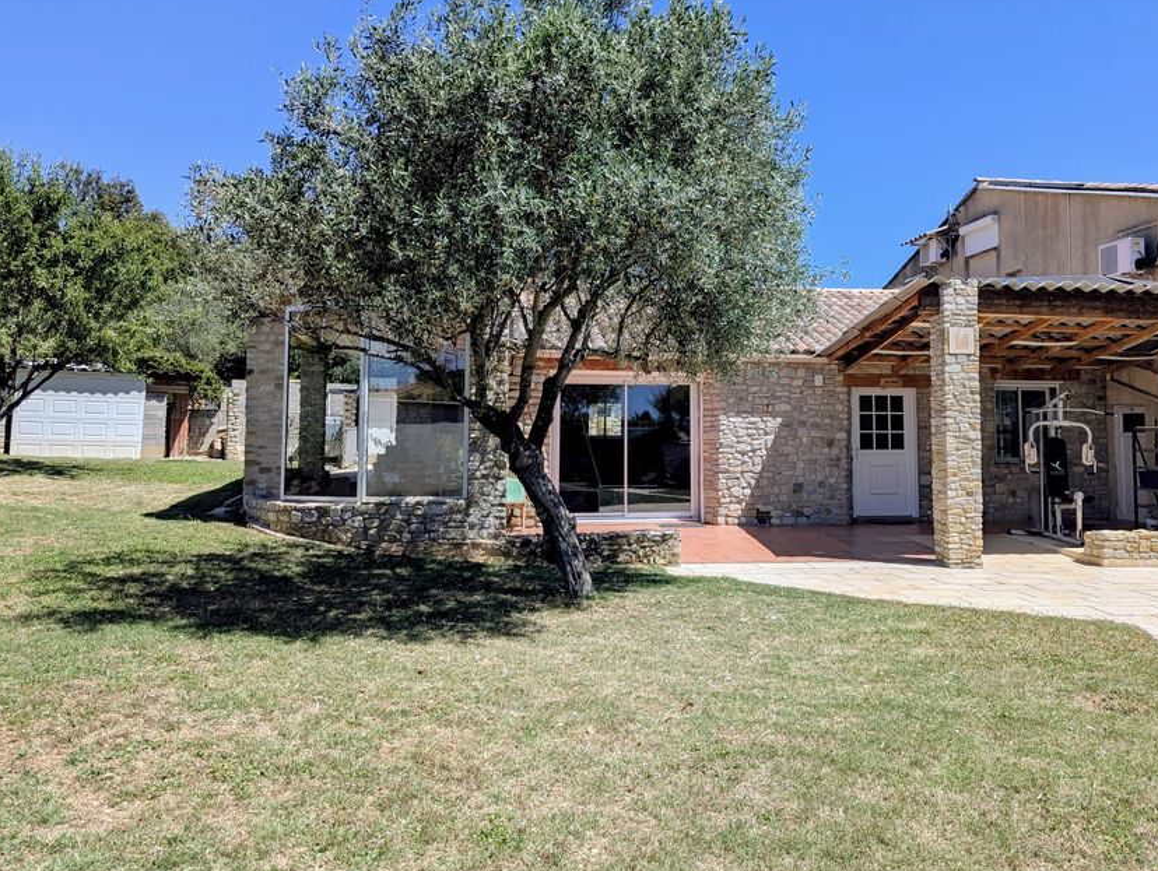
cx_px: 687
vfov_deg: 48.0
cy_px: 350
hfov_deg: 61.1
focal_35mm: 29
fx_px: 971
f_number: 1.85
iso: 48
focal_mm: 6.81
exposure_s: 1/3236
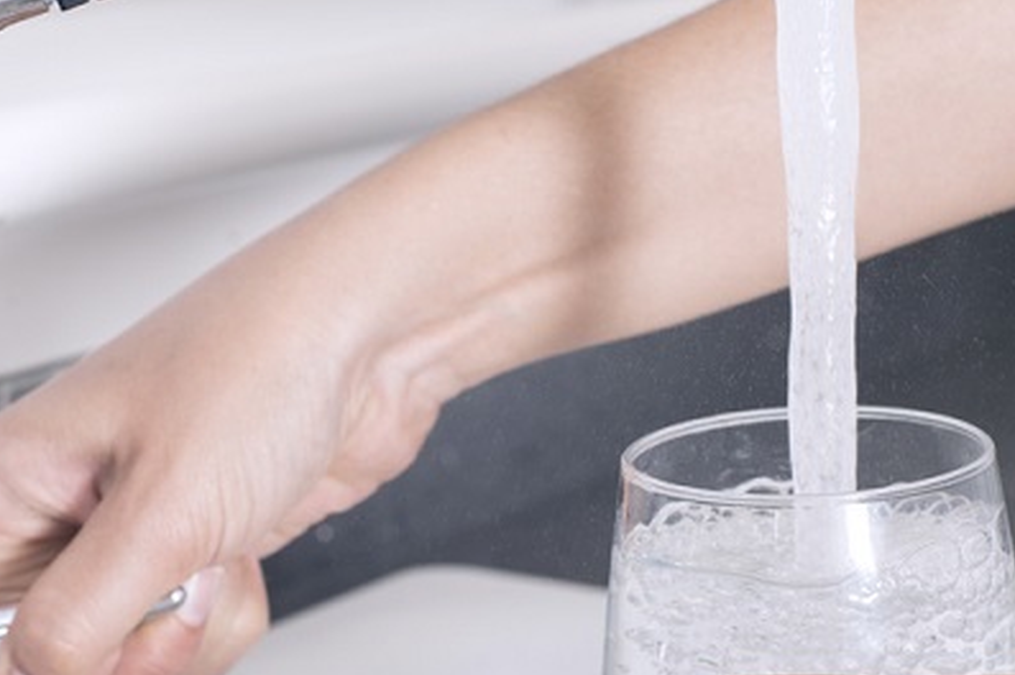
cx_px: 409
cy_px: 399
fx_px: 3409
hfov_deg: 16.9
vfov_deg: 11.3
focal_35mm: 121
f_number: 7.1
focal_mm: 50
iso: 100
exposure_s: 1/100
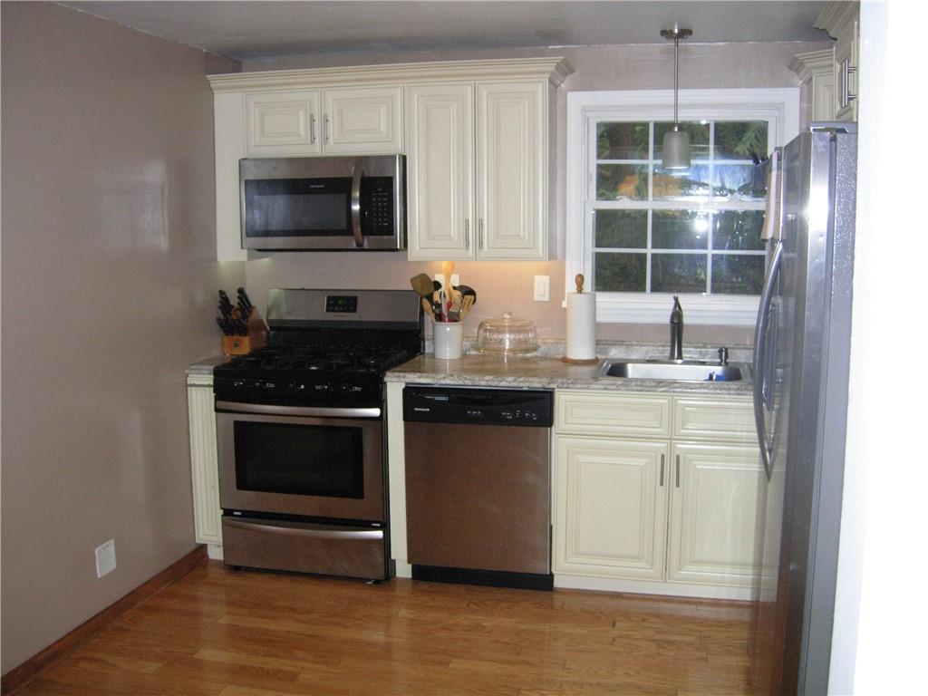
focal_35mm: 36
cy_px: 348
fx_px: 965
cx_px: 464
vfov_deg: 39.7
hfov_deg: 51.4
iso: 200
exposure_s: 1/181
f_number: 2.7
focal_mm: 7.5
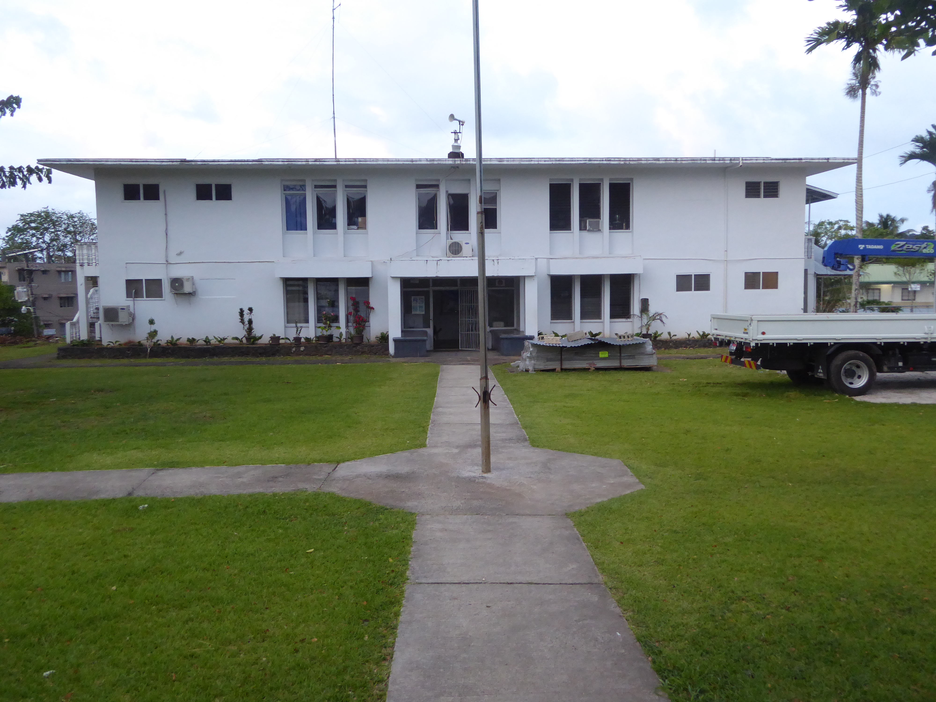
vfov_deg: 45.4
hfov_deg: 58.4
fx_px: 838
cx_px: 468
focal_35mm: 31
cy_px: 351
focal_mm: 5.4
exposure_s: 1/60
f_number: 3.5
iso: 400
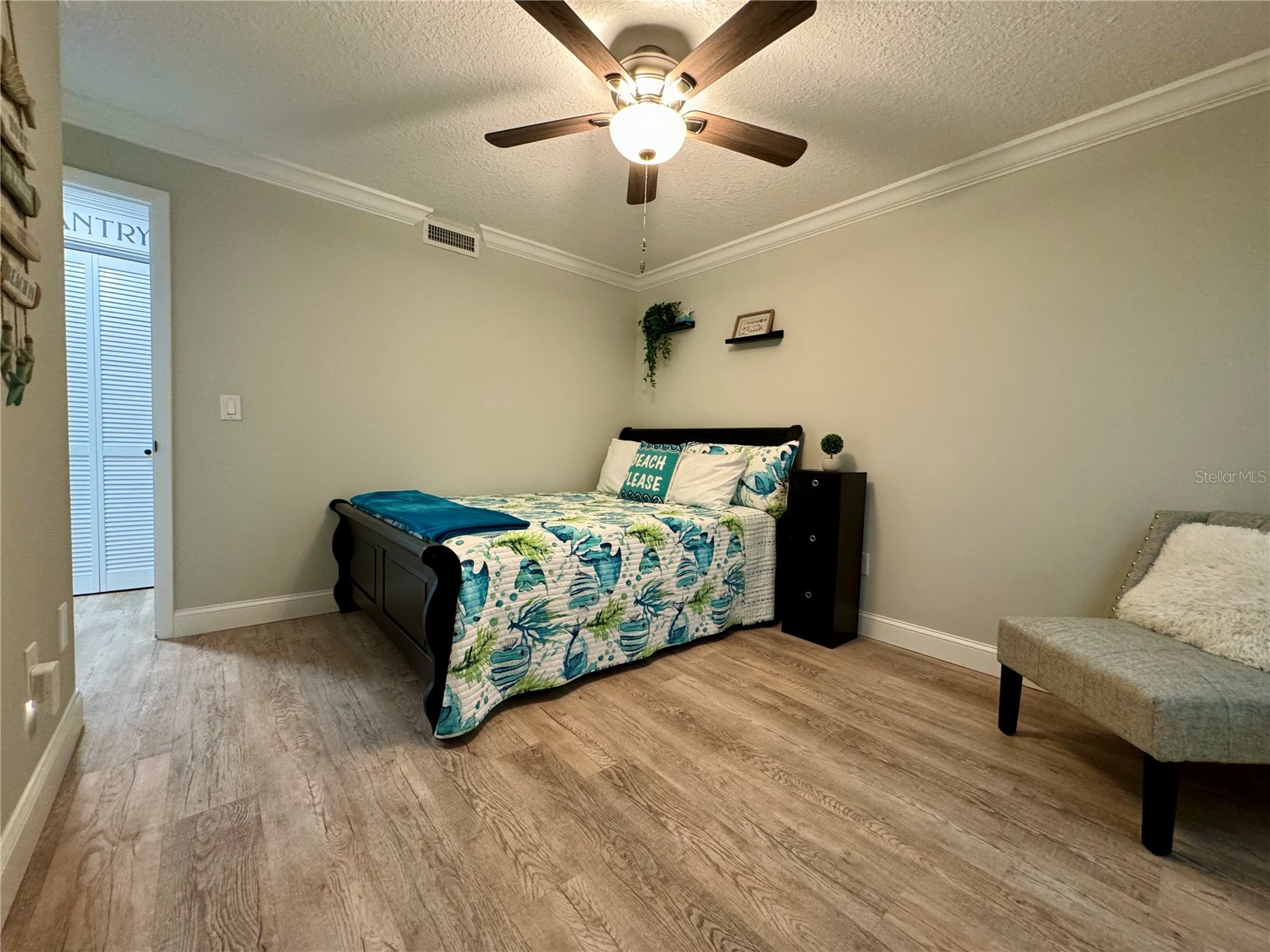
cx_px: 635
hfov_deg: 102.1
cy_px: 476
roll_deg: -1.9
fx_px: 514
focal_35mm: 14
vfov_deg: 85.7
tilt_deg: -4.3
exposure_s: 1/60
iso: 500
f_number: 2.2
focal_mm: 2.22
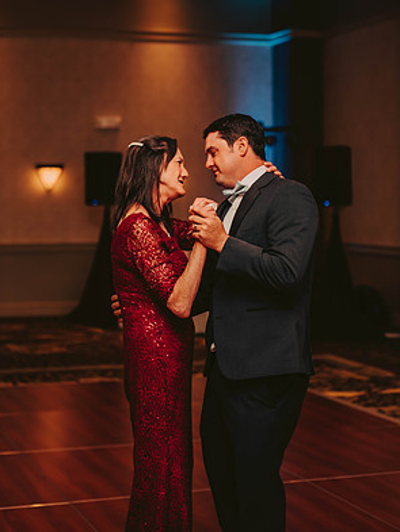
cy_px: 230
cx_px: 202
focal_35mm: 77
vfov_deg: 25.3
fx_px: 1186
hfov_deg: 19.1
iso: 800
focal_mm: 70
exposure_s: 1/60
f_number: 2.8
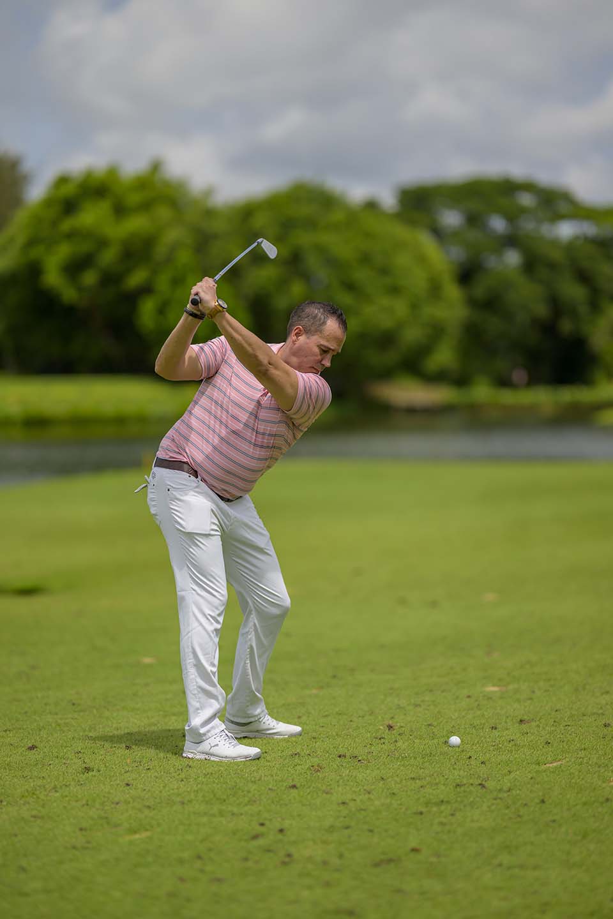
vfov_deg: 23.9
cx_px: 306
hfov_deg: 16.1
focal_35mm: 85
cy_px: 460
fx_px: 2171
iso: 180
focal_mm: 85
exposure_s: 1/20000
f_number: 1.2
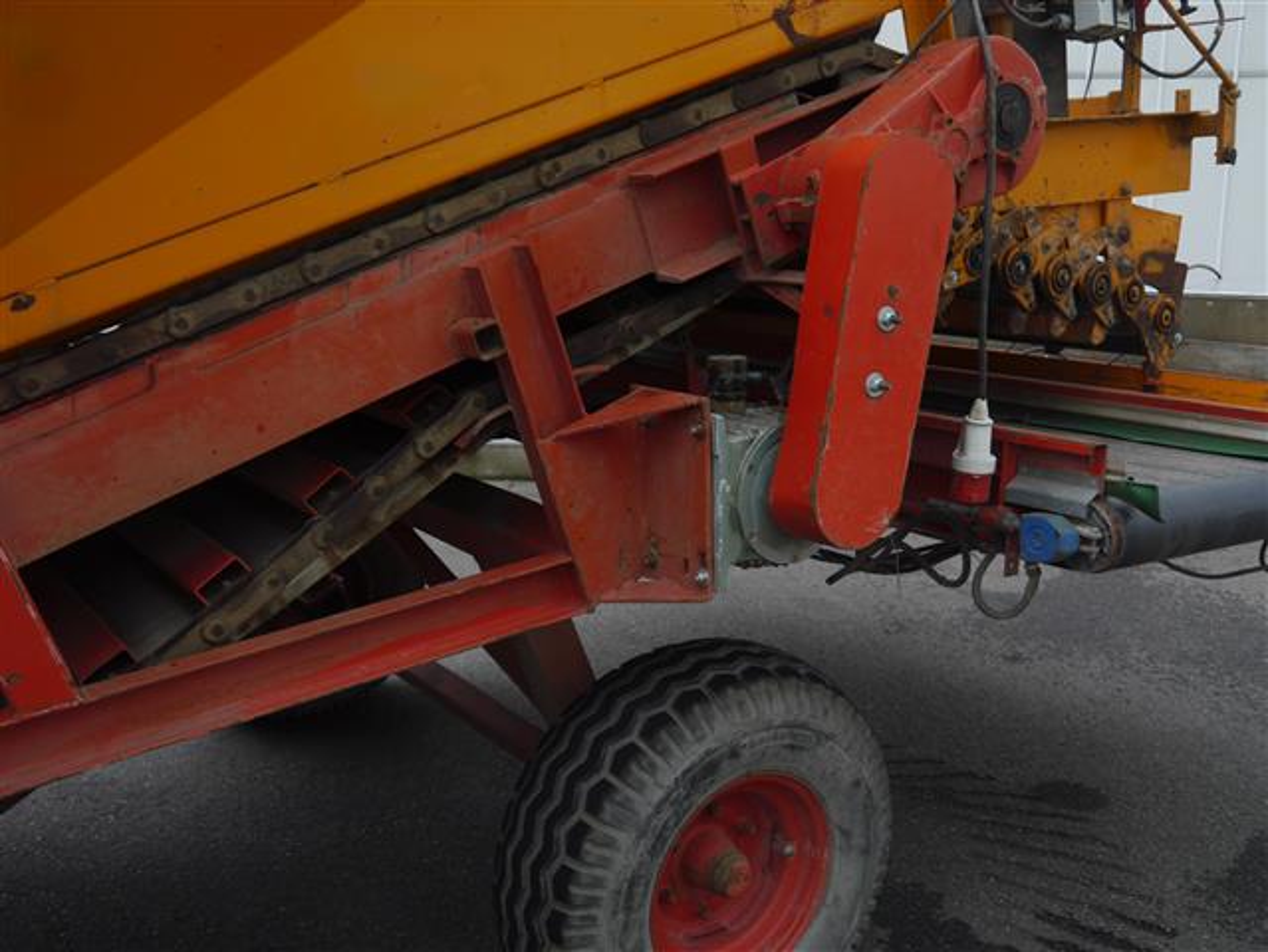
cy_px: 476
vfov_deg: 39.7
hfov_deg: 51.3
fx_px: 1319
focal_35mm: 36
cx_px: 634
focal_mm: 18
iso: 160
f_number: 4.1
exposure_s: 1/80
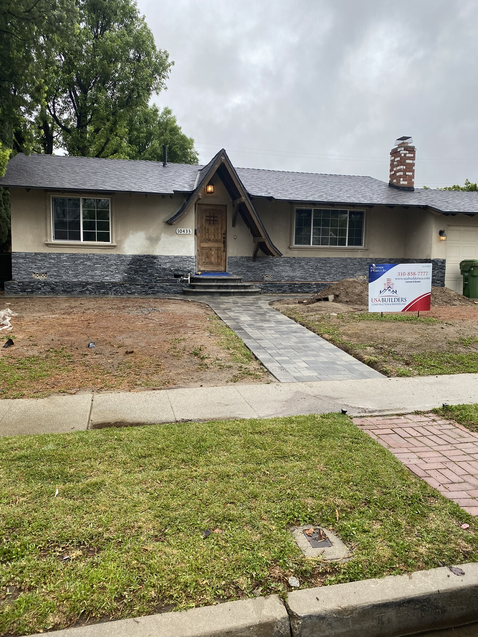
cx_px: 239
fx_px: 479
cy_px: 318
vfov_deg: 67.3
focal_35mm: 26
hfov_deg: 53.1
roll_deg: -1.5
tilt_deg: -6.7
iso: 32
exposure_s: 1/565
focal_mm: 4.25
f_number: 1.8
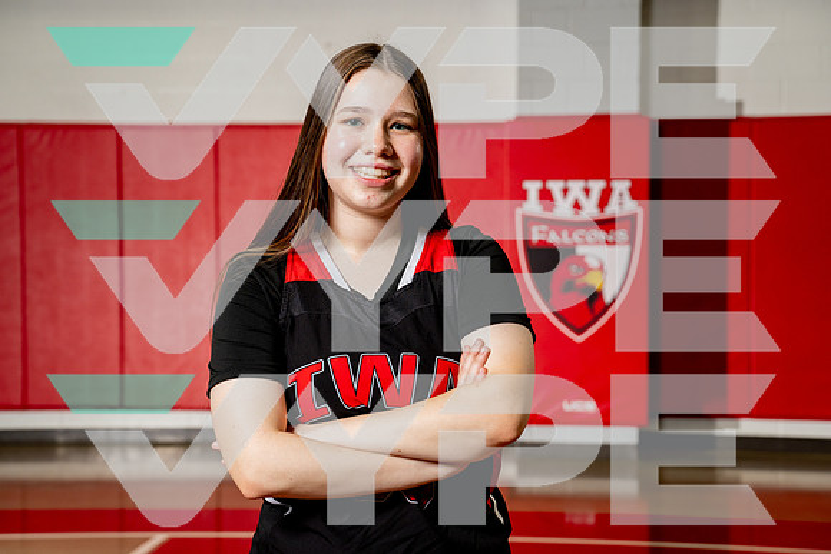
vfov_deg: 19.2
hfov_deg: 28.4
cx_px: 416
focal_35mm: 71
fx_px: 1641
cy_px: 277
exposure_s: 1/250
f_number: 5.6
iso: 400
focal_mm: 70
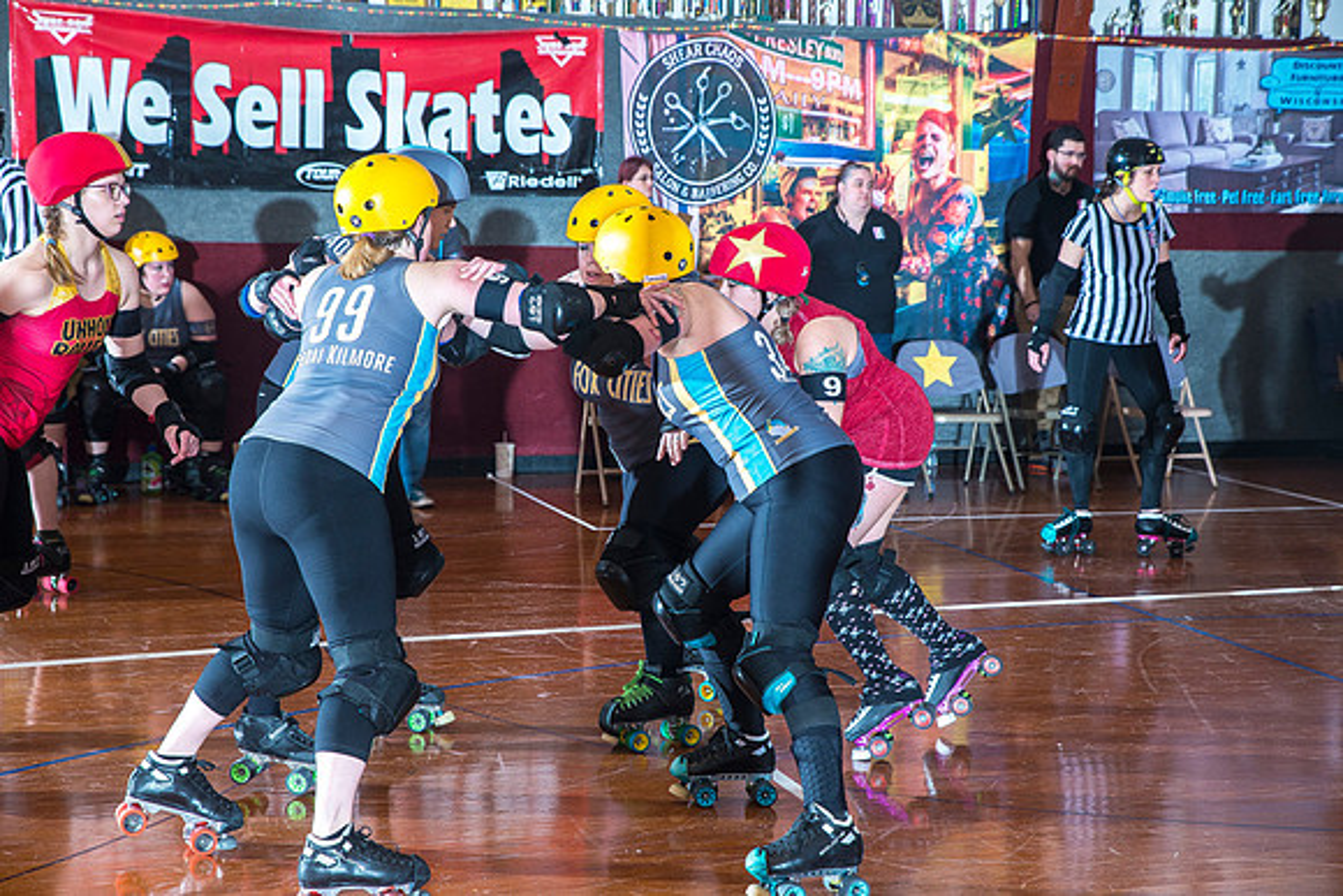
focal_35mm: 65
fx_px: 2425
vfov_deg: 20.9
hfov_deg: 31.0
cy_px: 448
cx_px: 672
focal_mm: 65
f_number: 5.6
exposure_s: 1/160
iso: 800
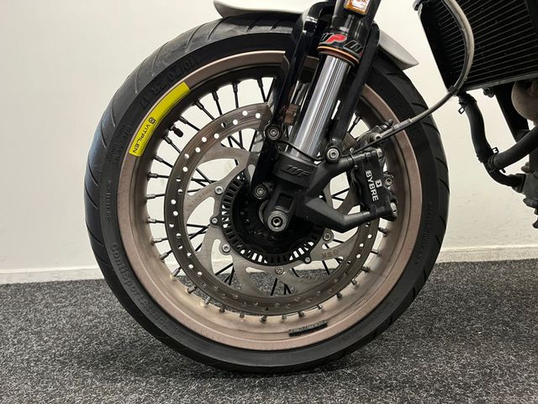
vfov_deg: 53.1
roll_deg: +3.1
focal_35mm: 26
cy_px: 202
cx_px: 269
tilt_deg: -7.1
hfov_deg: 67.3
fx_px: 404
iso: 250
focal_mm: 5.1
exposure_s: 1/50
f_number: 1.6
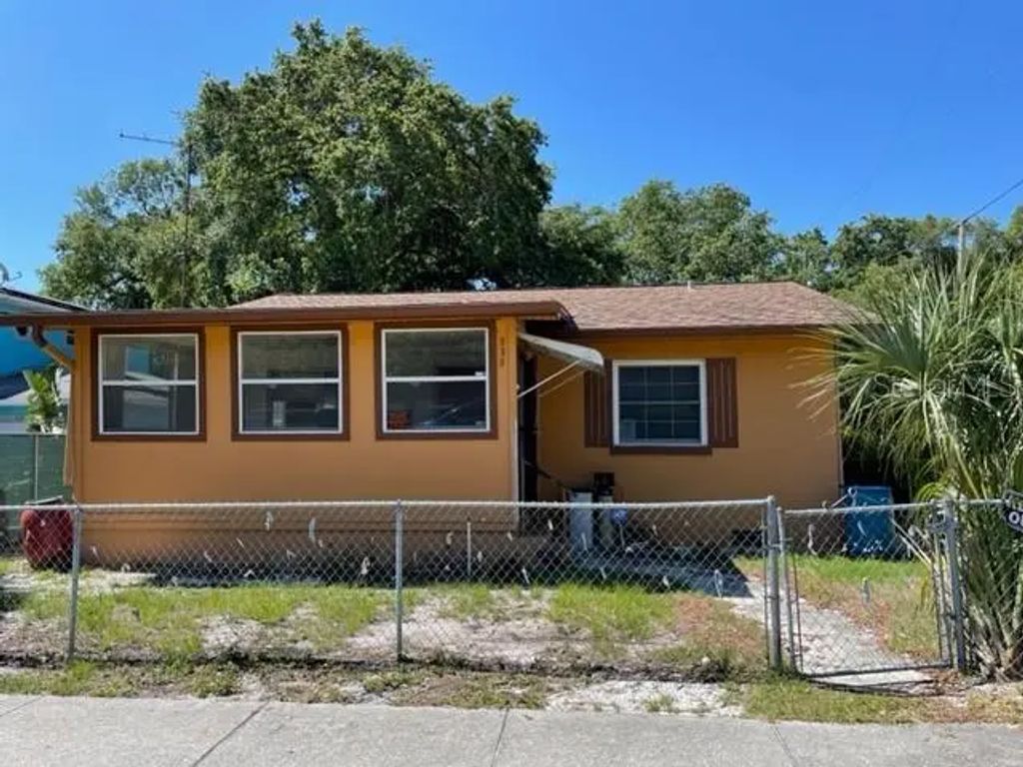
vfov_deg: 53.1
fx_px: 768
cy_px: 384
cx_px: 512
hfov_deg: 67.3
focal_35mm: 26
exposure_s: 1/1984
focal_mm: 4.2
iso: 32
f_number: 1.6
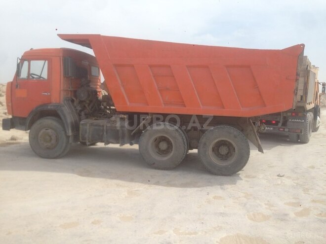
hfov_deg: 55.4
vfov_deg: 42.9
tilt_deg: +3.3
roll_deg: -1.6
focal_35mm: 33
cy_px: 122
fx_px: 311
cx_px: 163
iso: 50
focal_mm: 4.12
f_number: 2.4
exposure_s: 1/1391
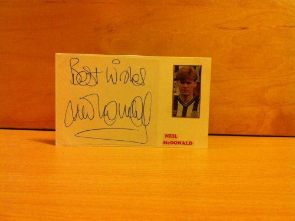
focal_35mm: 35
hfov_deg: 52.6
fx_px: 298
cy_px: 110
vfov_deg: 40.7
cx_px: 148
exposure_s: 1/17
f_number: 2.8
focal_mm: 3.85
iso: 250
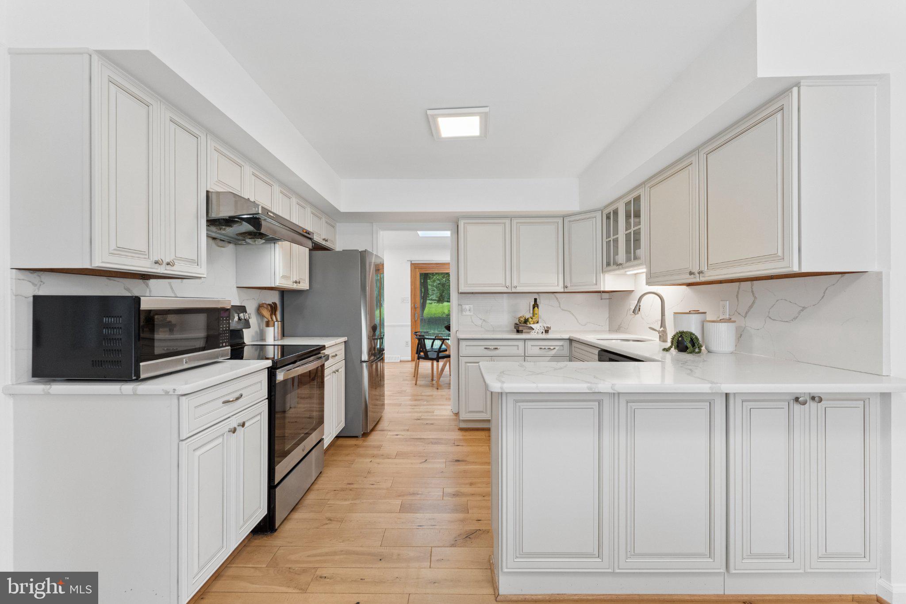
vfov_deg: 77.7
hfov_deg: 100.8
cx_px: 453
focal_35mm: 15
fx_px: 375
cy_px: 302
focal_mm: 14.9
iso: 1250
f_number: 7.1
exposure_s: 1/60
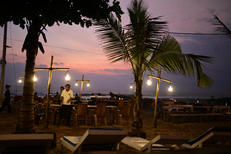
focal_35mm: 35
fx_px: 225
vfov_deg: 37.9
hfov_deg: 54.4
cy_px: 77
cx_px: 116
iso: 6400
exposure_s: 1/250
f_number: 1.8
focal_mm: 35
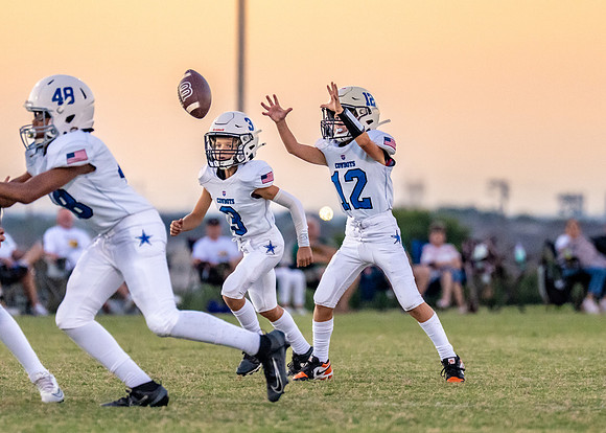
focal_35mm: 435
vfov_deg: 3.3
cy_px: 243
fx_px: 7484
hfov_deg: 4.6
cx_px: 319
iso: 2500
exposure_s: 1/1600
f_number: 2.8
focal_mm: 200
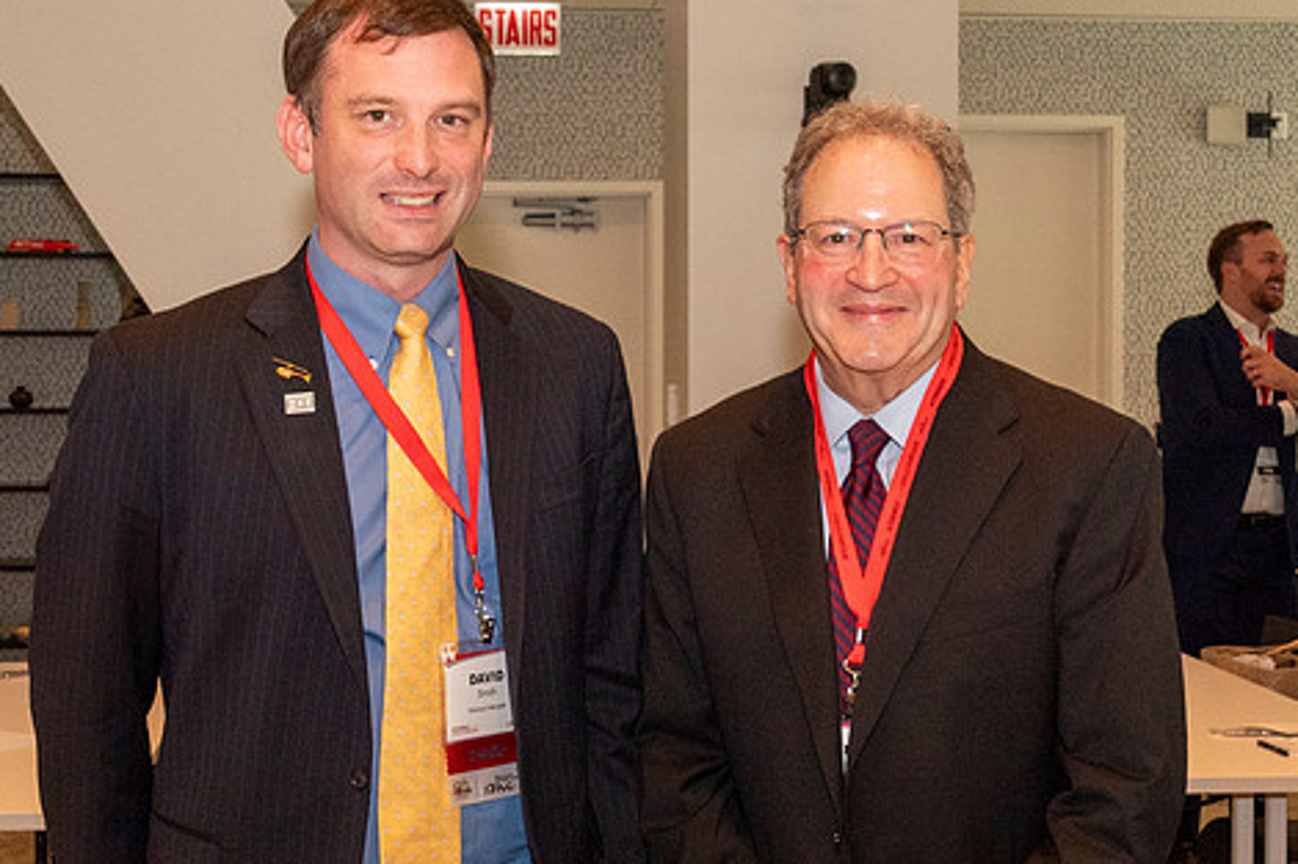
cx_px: 671
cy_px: 449
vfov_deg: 21.6
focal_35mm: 63
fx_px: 2271
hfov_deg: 31.9
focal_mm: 34
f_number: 10
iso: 2500
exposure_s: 1/100
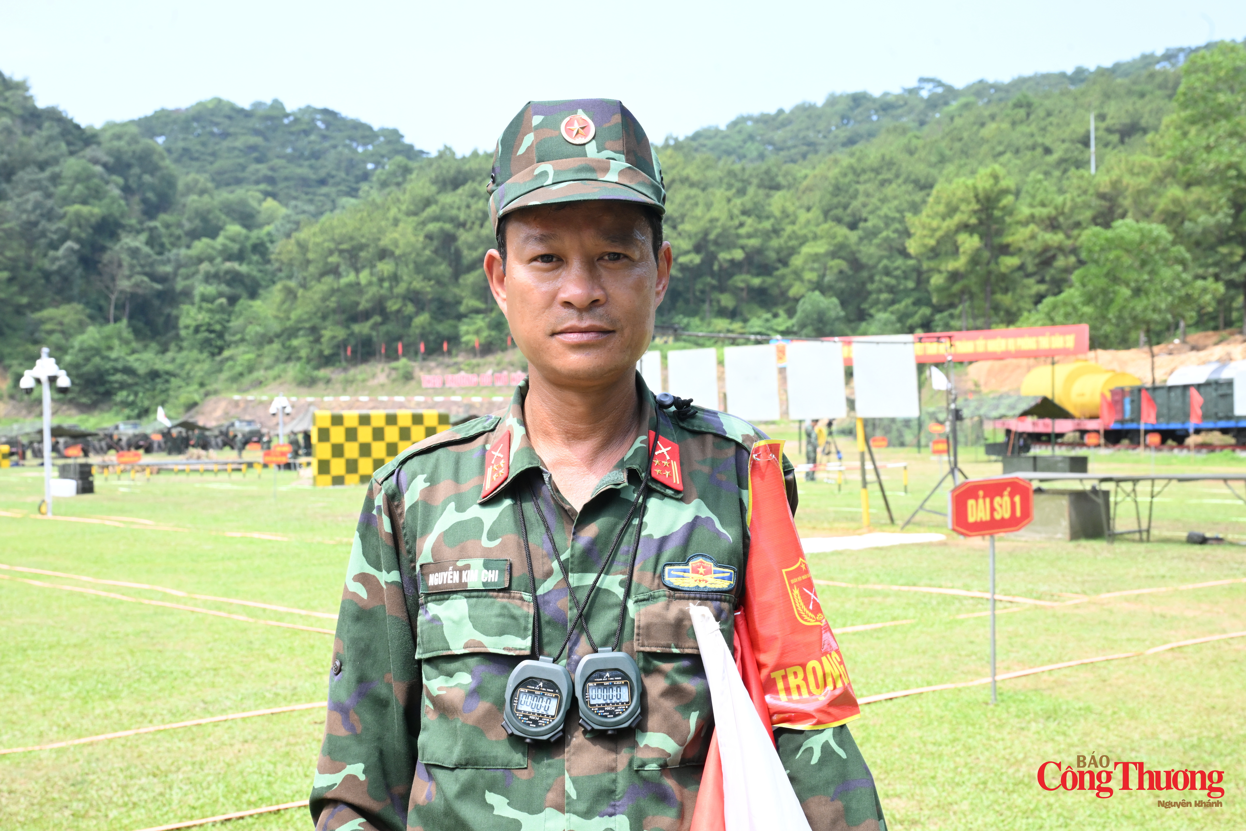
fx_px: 1557
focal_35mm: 45
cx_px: 623
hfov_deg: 43.6
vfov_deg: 29.9
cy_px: 416
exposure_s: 1/500
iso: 1600
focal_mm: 45
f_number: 11
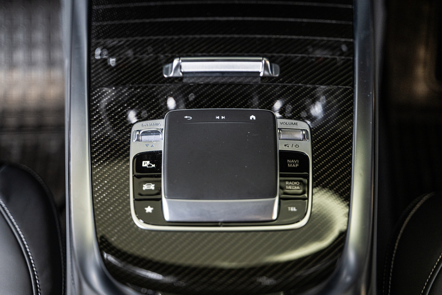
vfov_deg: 21.2
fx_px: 786
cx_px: 221
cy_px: 148
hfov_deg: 31.4
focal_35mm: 64
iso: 1600
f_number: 2.8
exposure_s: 1/160
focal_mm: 64
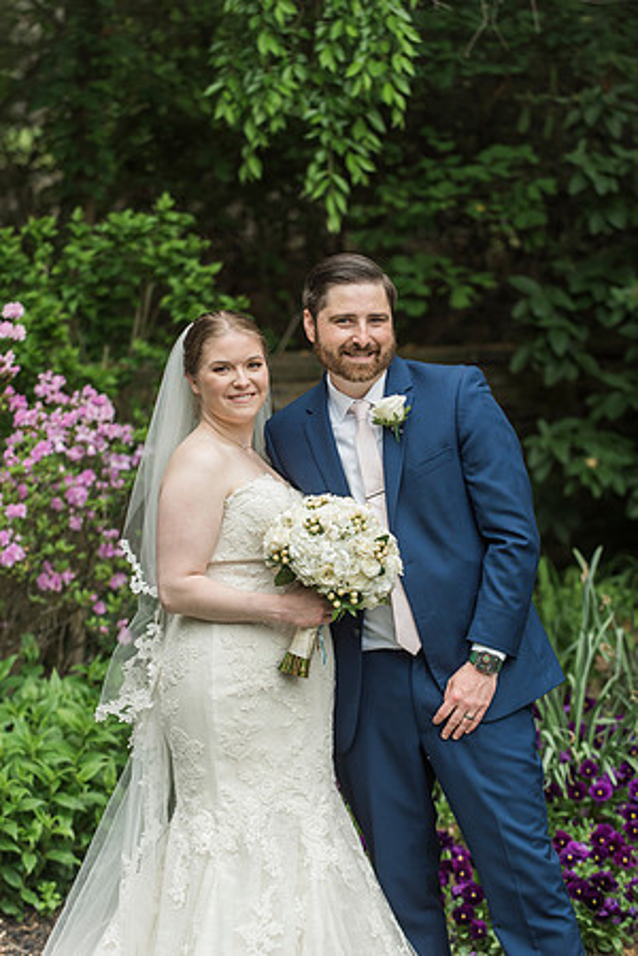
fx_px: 3083
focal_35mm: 116
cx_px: 319
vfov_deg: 17.6
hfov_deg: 11.8
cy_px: 478
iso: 500
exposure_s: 1/500
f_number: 4
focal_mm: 116
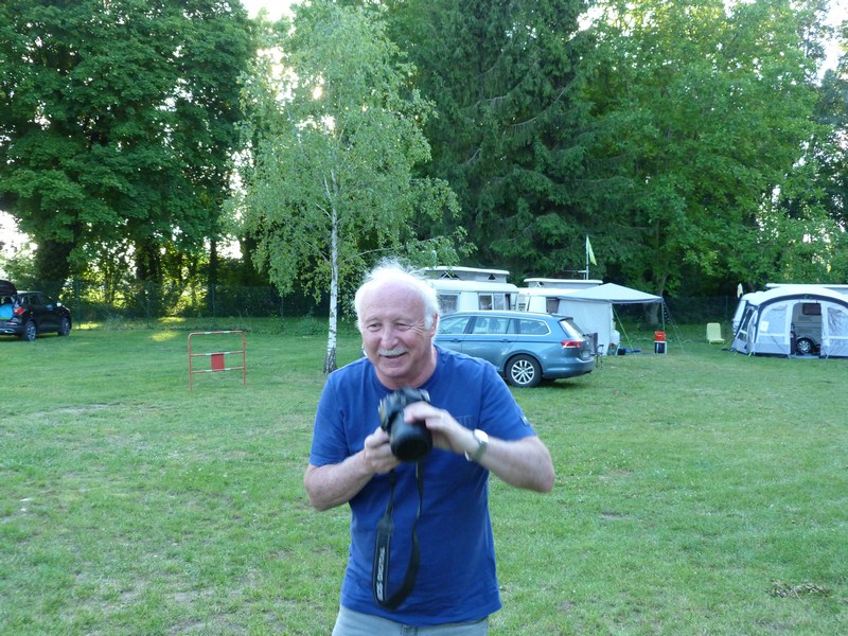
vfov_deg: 36.8
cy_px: 318
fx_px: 955
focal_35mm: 39
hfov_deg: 47.9
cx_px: 424
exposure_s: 1/60
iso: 250
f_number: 3.1
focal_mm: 7
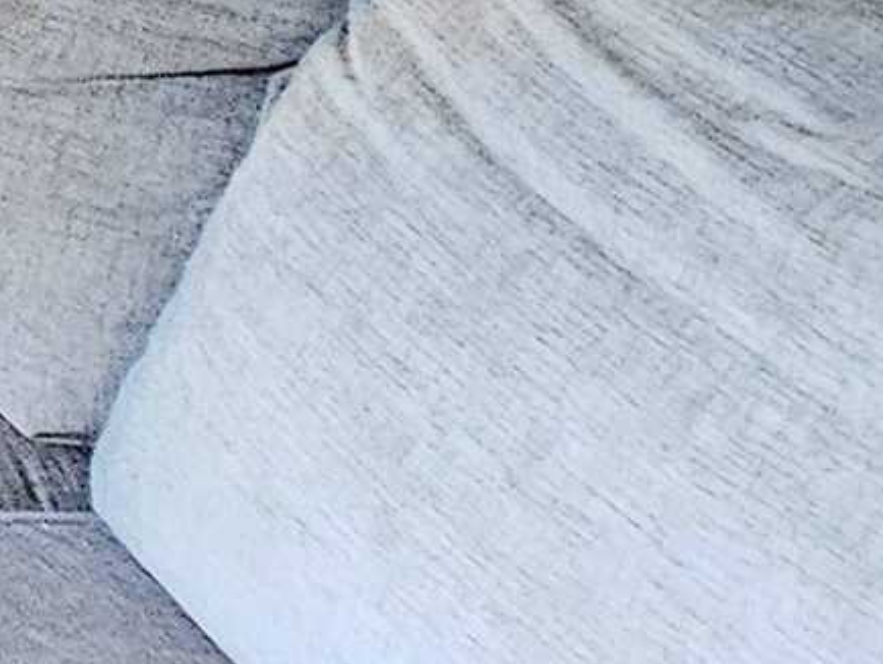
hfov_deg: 11.7
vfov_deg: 11.9
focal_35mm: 92
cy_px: -1080
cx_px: -1729
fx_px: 2348
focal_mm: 2.2
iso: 800
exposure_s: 1/24
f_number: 2.2
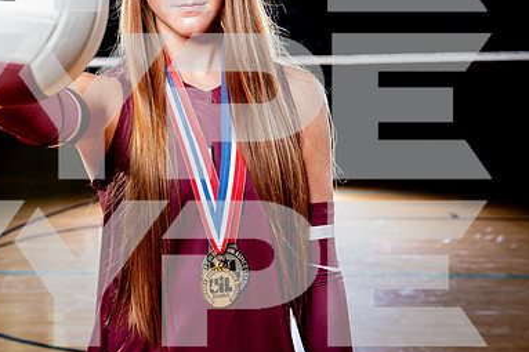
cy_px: 107
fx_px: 1263
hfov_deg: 23.4
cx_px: 140
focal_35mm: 86
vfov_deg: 15.8
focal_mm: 54
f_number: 5.6
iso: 250
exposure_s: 1/250
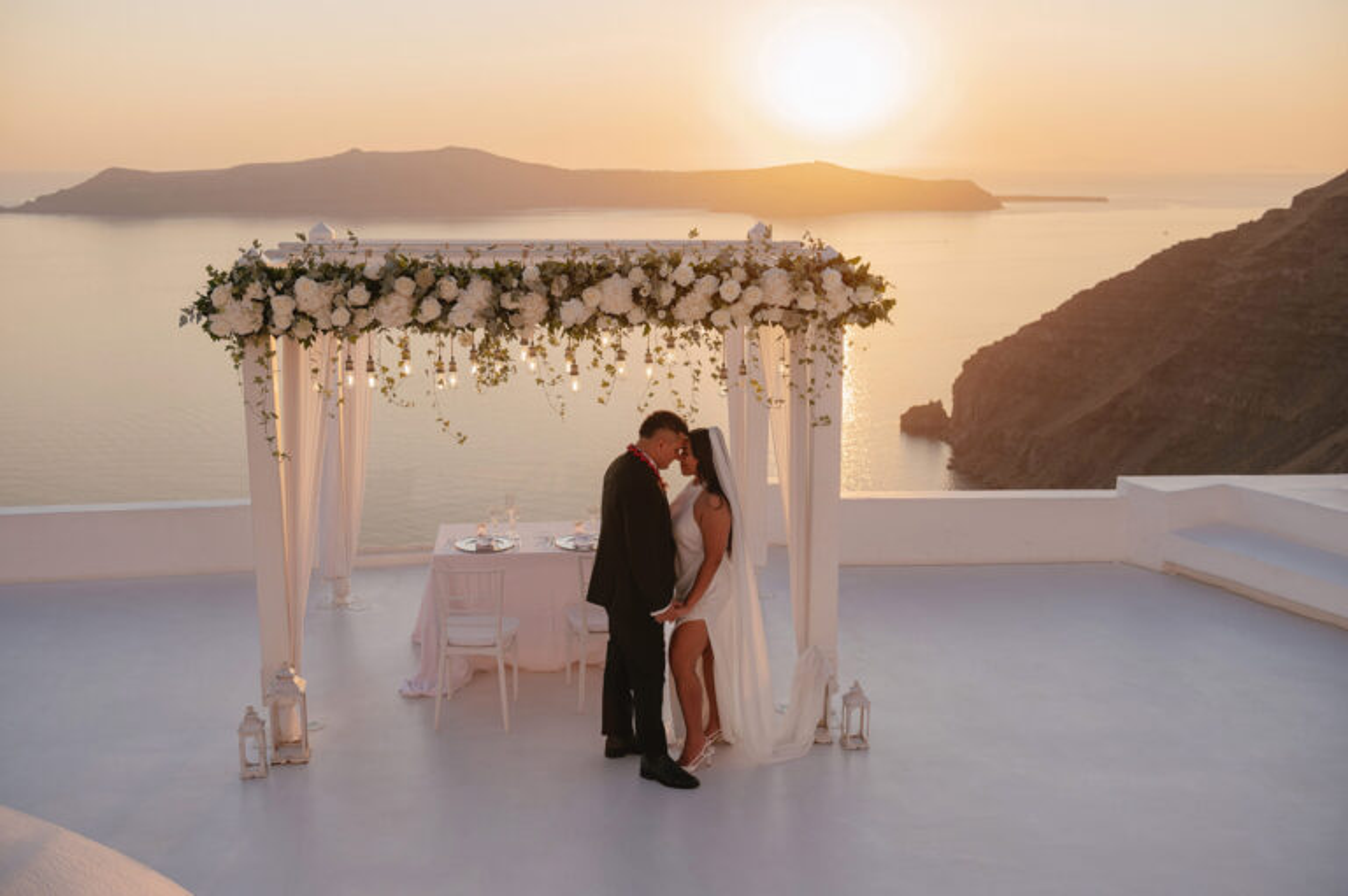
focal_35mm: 38
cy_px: 448
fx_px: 1422
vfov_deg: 35.0
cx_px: 674
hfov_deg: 50.7
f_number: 4
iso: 100
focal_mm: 38
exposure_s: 1/400
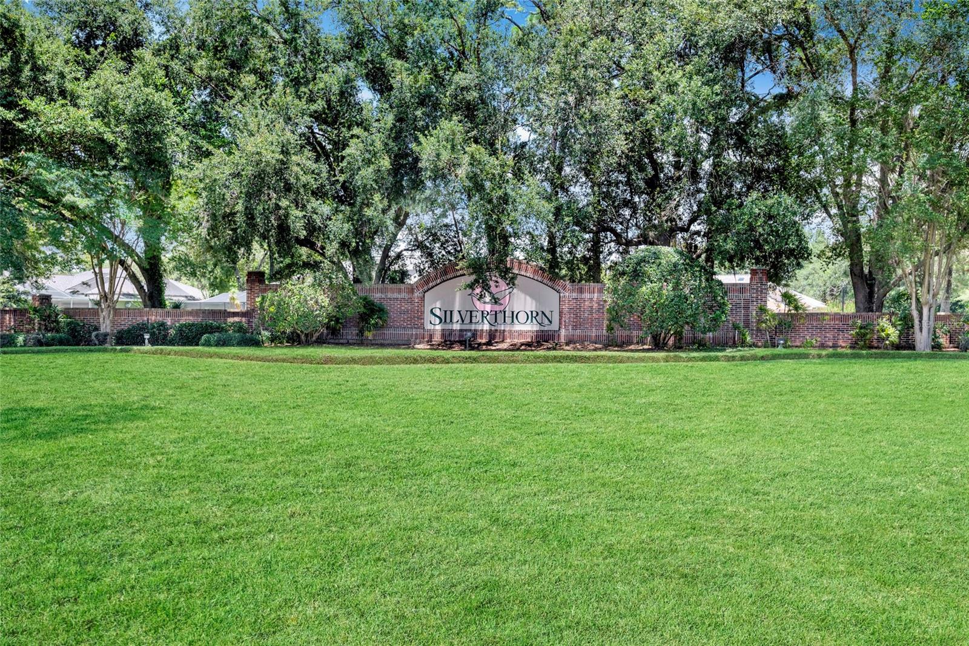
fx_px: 808
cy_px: 323
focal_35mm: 30
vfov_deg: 43.6
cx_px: 484
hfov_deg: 61.9
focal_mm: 30
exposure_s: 1/500
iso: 250
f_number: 7.1
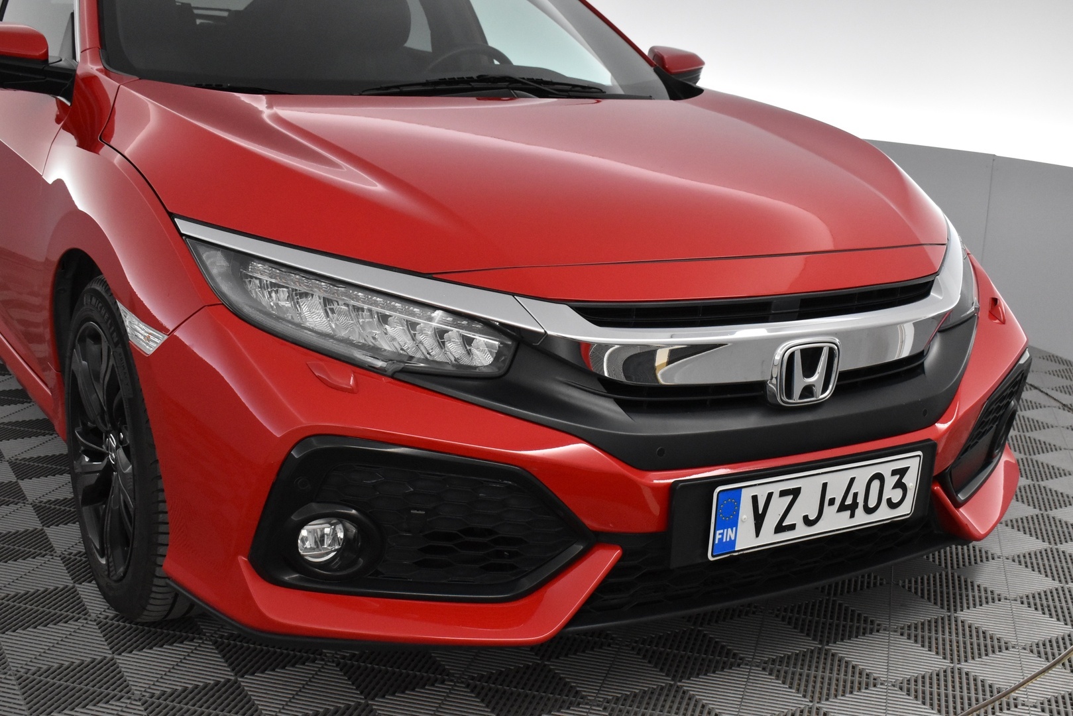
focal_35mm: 44
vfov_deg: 30.9
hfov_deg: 45.0
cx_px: 536
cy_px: 358
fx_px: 1297
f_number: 5.6
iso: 3200
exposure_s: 1/125
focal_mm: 29
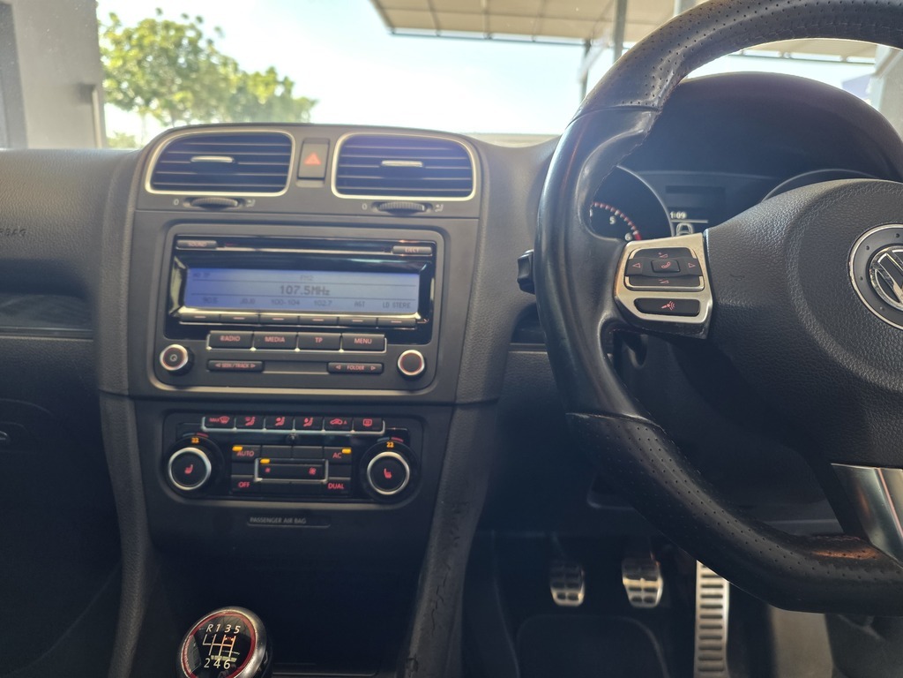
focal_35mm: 23
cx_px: 452
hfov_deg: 73.9
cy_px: 339
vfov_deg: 58.9
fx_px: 600
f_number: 1.7
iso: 250
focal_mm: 6.25
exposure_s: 1/100
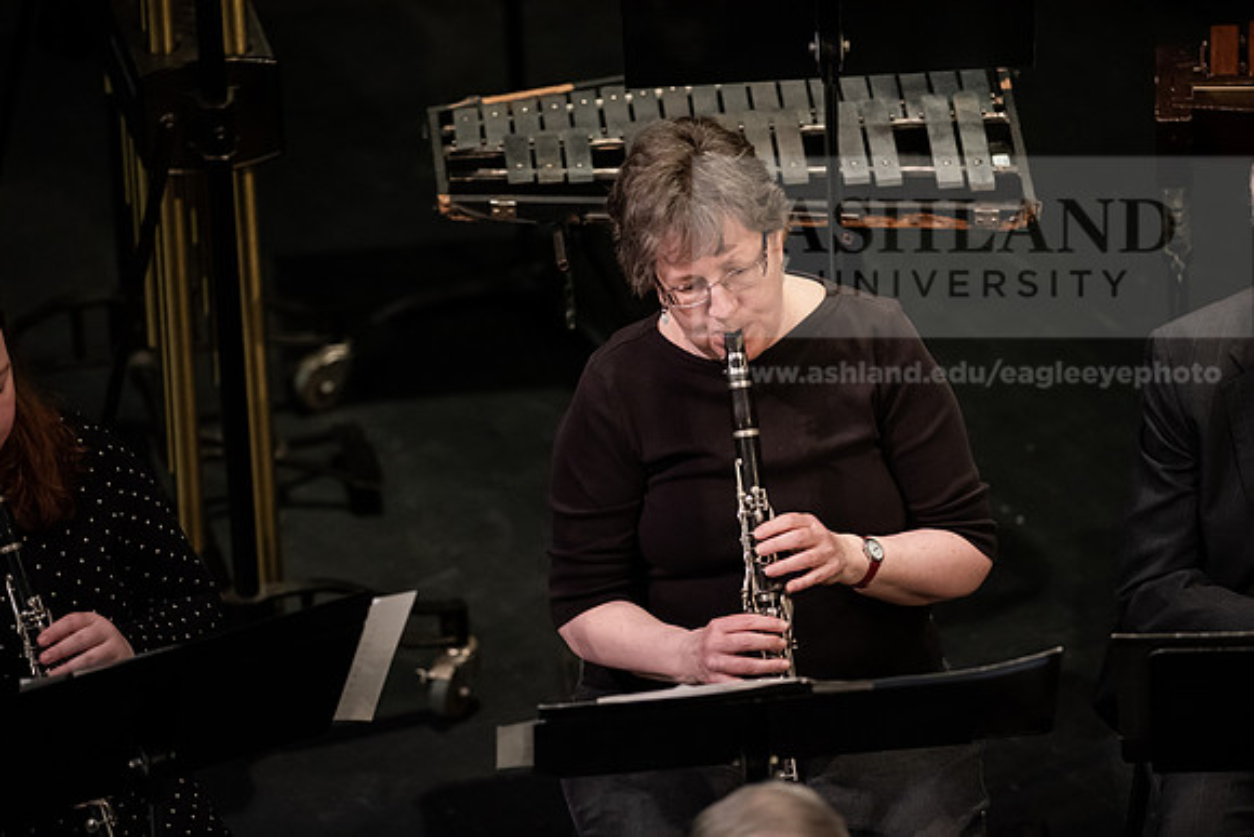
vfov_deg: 4.6
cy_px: 418
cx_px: 627
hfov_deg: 6.9
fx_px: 10452
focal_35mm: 300
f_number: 2.8
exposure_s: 1/320
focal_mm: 300
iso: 3200
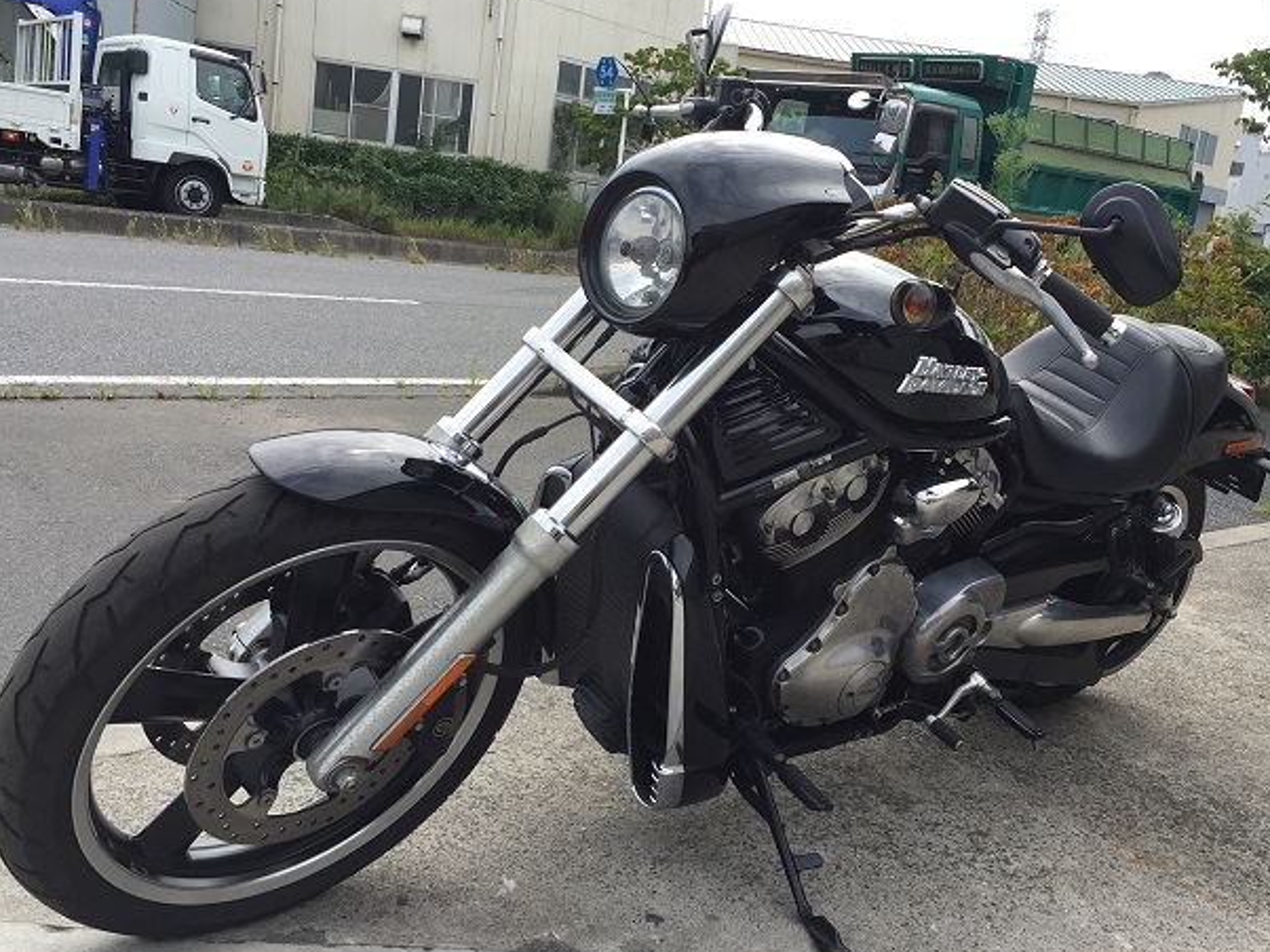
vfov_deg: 41.8
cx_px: 673
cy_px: 459
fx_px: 1247
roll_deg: -8.0
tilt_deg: -11.8
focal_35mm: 34
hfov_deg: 53.9
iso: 32
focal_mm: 4.15
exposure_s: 1/791
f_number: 2.2
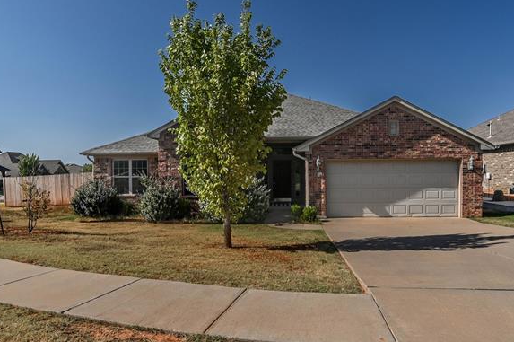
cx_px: 276
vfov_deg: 51.2
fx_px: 357
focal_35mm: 25
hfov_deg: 71.5
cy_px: 174
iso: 100
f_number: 8
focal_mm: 14
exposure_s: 1/800
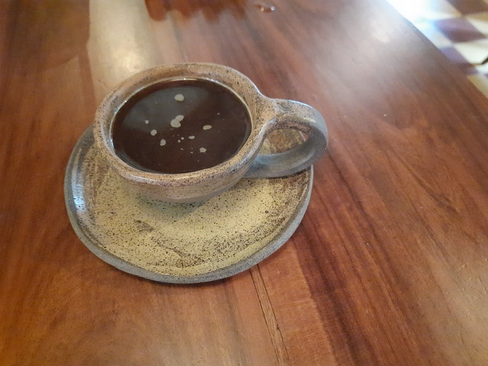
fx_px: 338
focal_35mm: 24
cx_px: 244
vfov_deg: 56.8
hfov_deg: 71.6
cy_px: 183
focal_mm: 5.23
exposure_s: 1/15
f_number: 1.8
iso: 1250
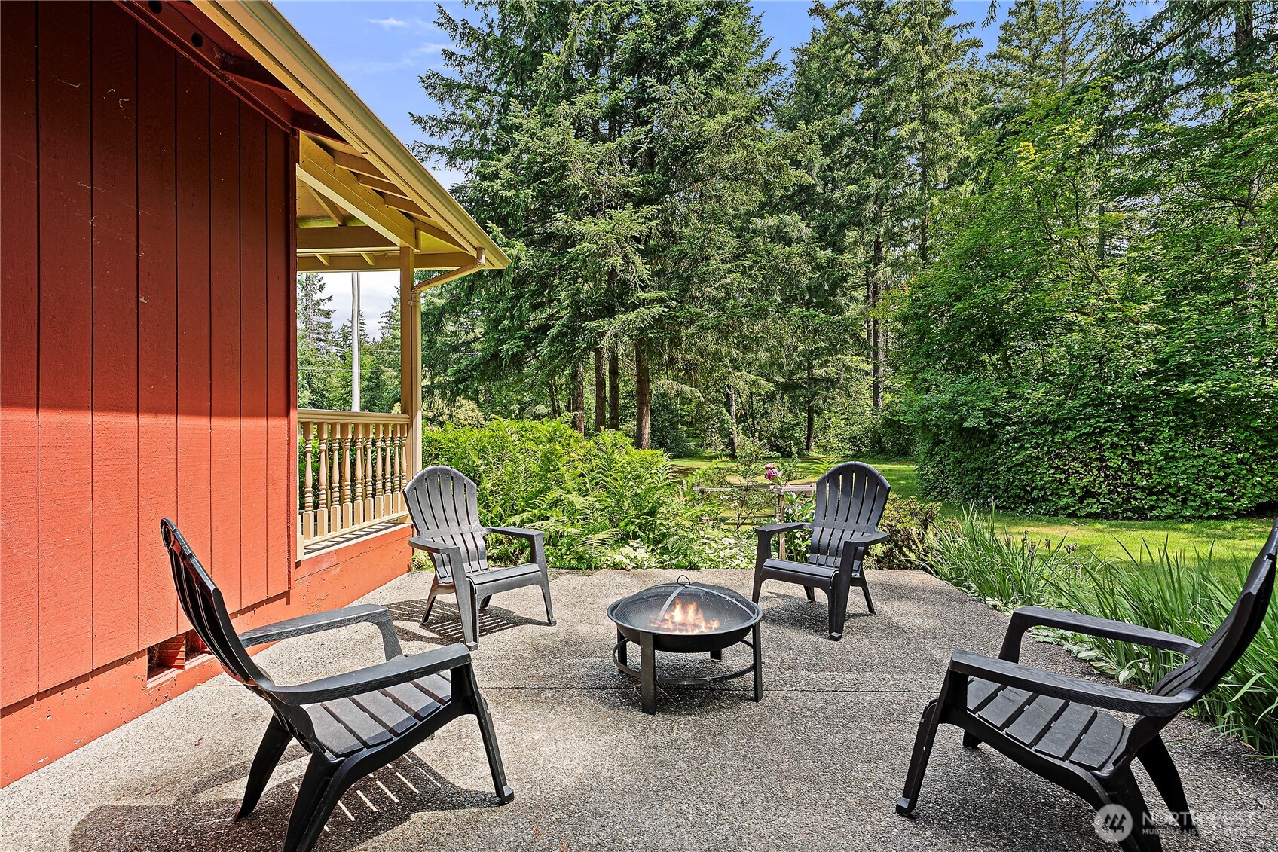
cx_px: 639
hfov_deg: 92.3
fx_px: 614
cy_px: 426
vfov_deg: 69.5
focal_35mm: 17
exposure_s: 1/40
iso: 200
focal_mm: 17.3
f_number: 7.1
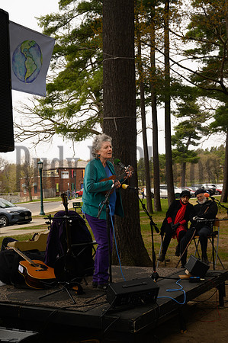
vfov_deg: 40.4
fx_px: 467
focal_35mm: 49
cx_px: 114
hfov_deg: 27.5
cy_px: 172
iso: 400
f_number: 8
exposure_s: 1/640
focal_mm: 49
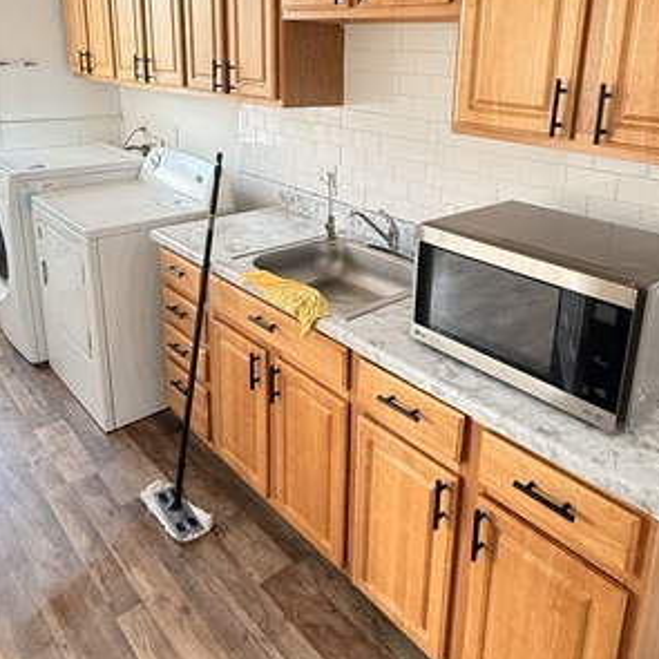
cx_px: 375
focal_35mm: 28
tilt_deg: -15.4
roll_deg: -2.9
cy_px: 213
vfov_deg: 55.9
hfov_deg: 57.1
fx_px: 603
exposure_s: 1/60
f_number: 2.2
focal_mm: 2.22
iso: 500
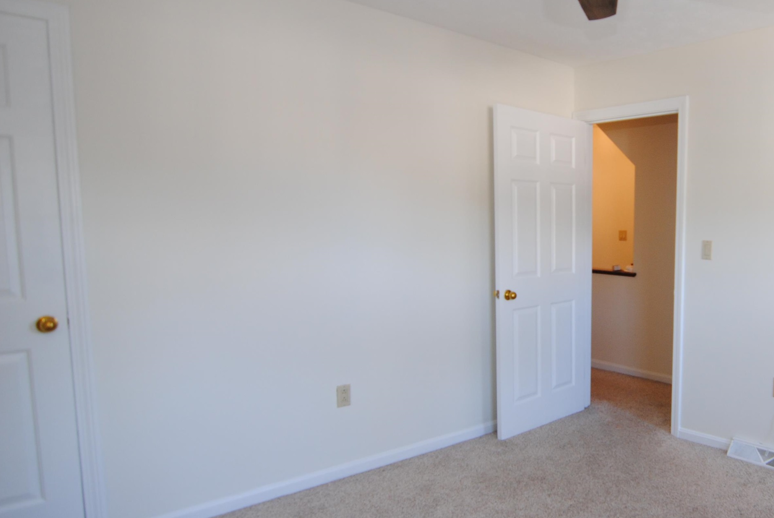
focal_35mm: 32
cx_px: 617
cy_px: 300
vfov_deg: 41.3
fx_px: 685
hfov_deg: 54.9
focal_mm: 13
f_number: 2.8
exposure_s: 1/30
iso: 200
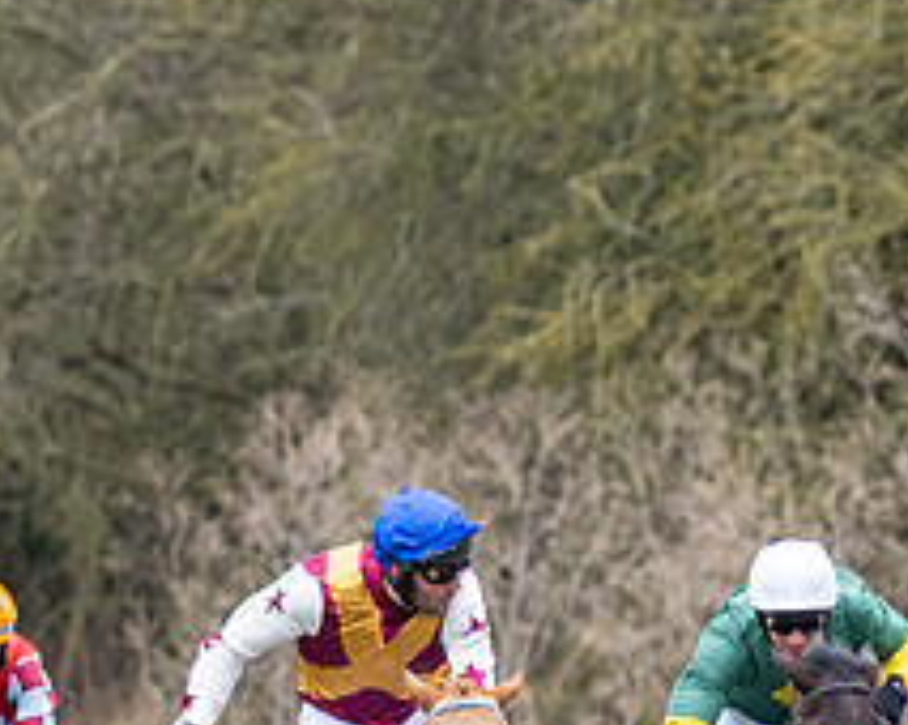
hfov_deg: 1.8
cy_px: 889
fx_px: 29023
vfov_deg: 1.4
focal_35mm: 1081
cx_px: 423
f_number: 2.8
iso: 640
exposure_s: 1/1000
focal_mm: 160
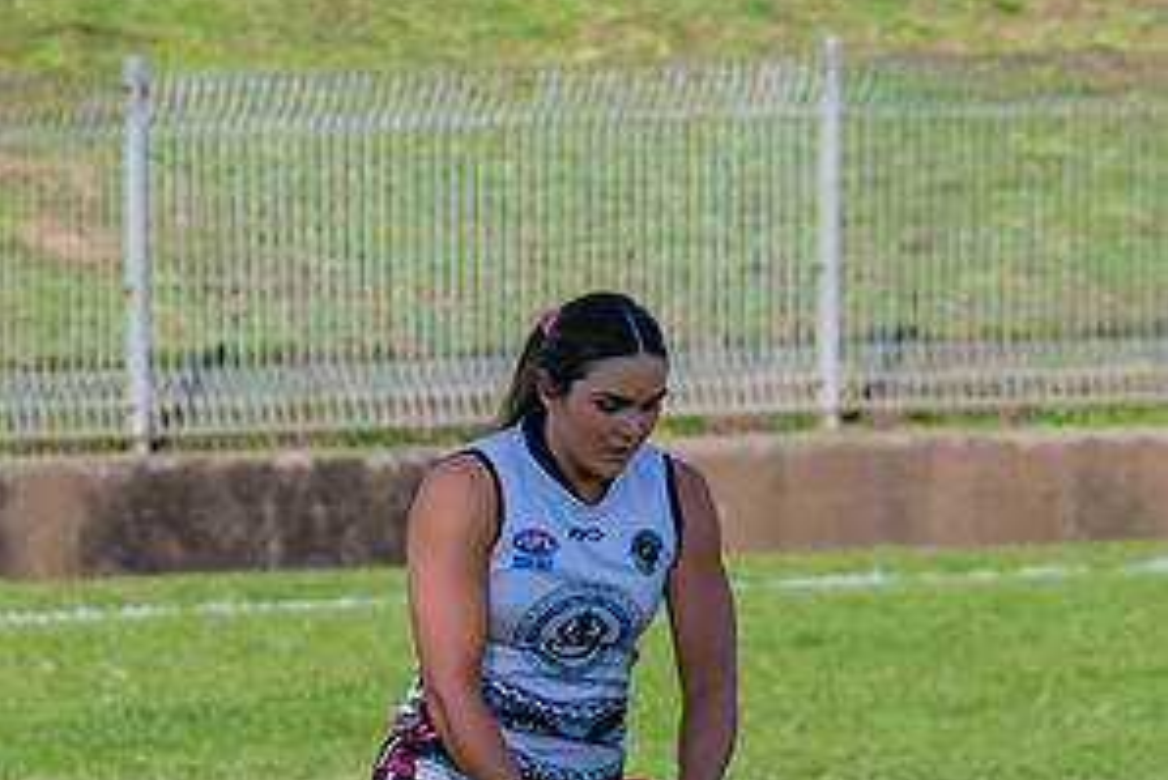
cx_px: 523
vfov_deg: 1.1
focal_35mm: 1289
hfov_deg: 1.6
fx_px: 41839
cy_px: 588
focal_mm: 310
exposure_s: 1/1600
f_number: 8
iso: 800
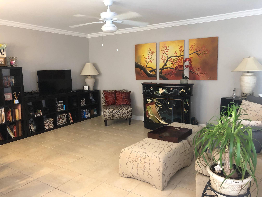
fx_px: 212
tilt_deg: -6.8
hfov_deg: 63.4
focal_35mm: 28
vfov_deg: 49.7
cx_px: 131
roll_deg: -0.5
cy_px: 98
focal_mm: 3.99
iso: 80
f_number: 1.8
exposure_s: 1/15
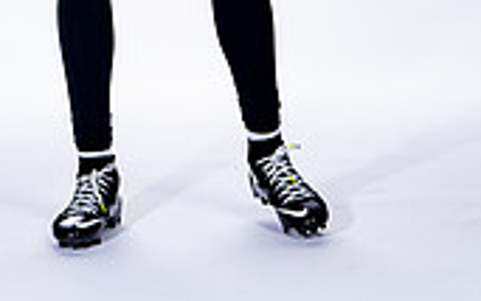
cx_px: 203
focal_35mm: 234
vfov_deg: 5.5
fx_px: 3068
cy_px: -315
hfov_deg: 9.0
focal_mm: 87
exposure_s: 1/250
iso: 250
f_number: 8
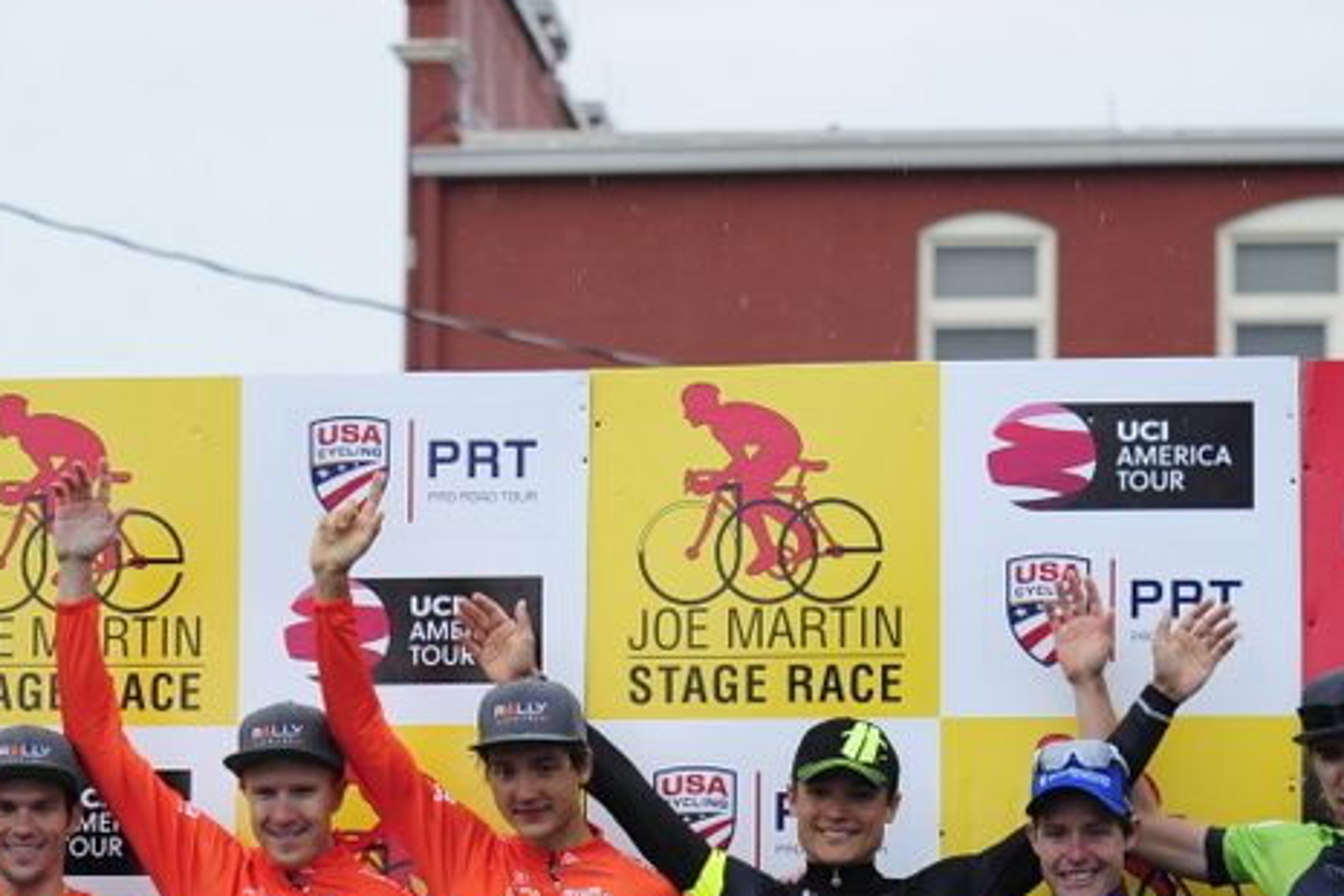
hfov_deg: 13.3
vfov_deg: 8.8
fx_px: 5749
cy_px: 954
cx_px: 659
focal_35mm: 154
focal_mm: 70
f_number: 2.8
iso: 400
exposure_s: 1/640
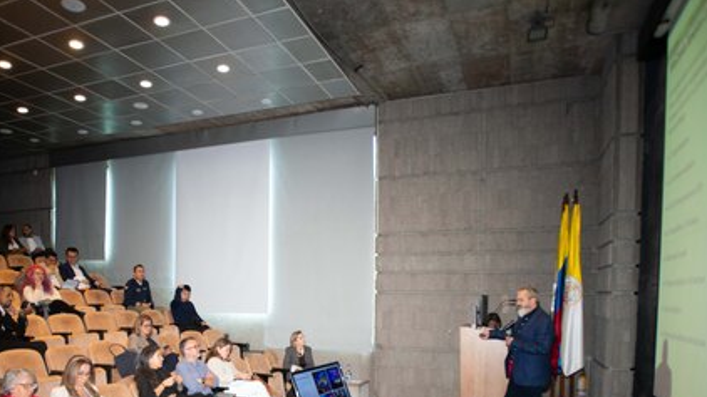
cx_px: 290
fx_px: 506
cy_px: 324
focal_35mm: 27
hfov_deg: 69.3
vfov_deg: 40.8
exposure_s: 1/250
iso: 1250
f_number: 3.2
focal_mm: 17
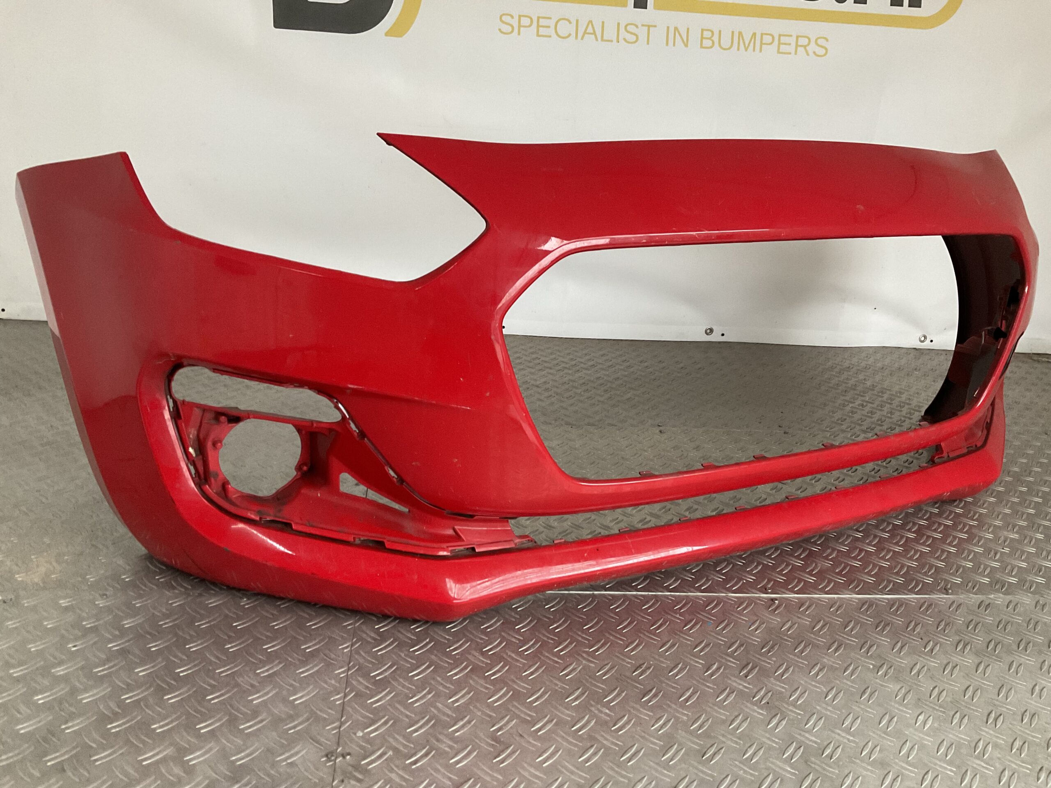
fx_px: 880
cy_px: 394
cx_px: 526
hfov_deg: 61.7
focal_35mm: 29
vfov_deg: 48.2
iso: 200
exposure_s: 1/60
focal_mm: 3
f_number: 1.8
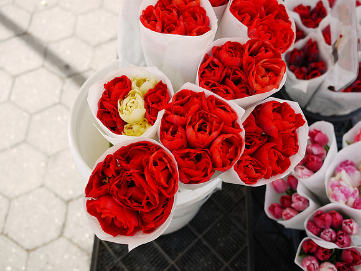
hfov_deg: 46.8
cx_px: 180
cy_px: 136
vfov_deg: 36.0
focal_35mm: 40
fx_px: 417
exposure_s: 1/400
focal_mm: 20
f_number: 2.8
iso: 100
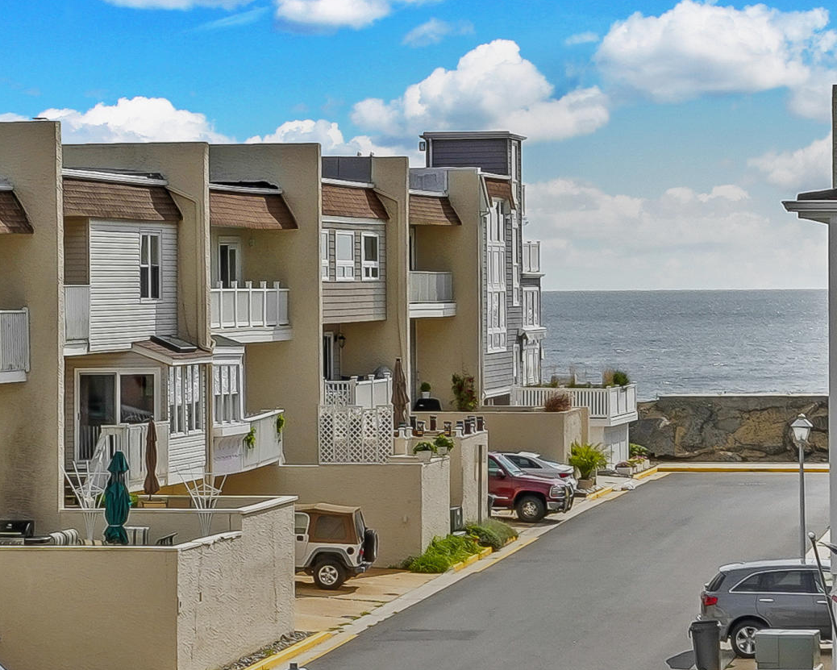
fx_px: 3494
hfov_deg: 13.6
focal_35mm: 141
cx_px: 589
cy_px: 252
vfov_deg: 10.9
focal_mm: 35
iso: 400
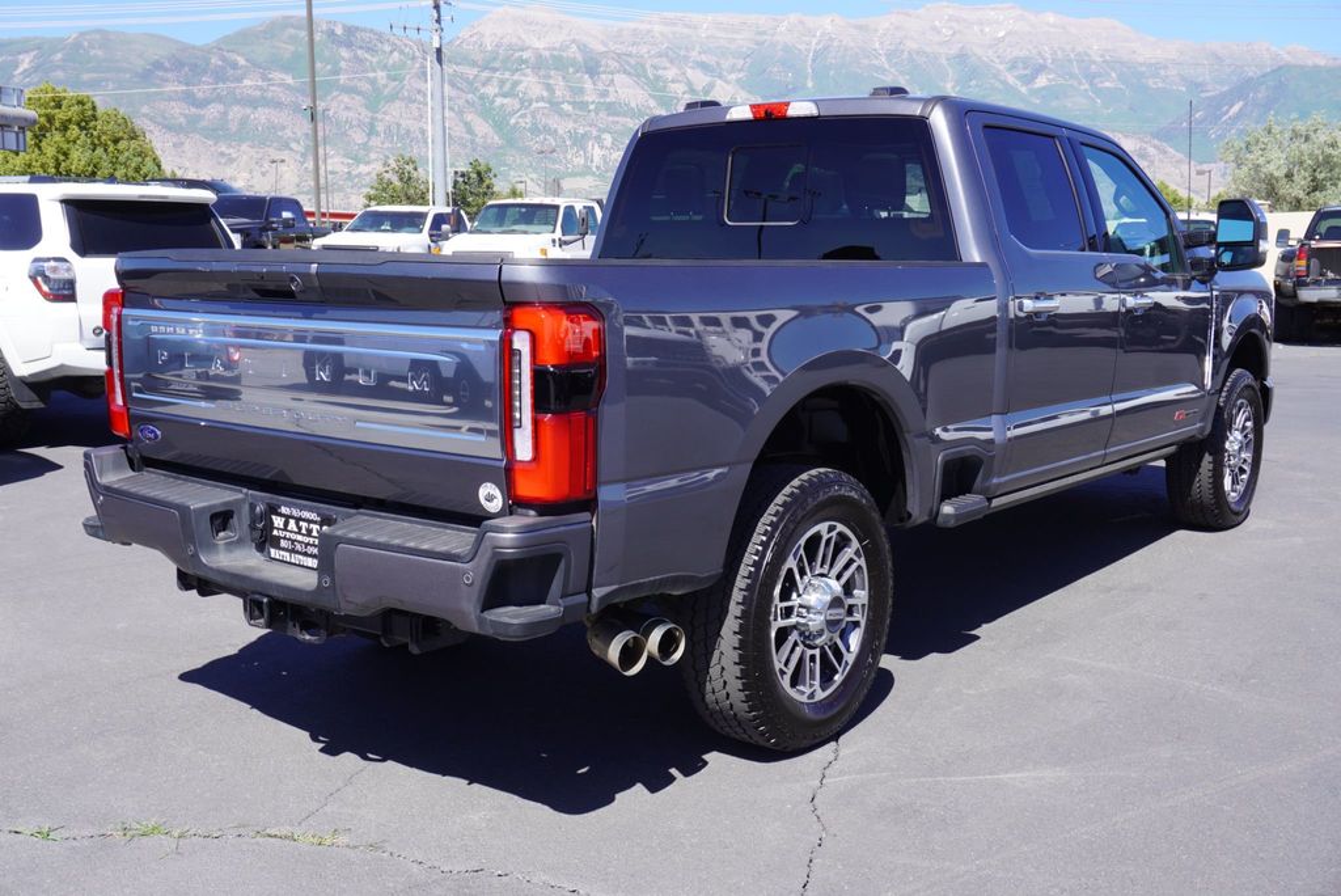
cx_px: 670
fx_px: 1342
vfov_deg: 36.9
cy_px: 448
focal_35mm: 36
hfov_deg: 53.1
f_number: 9
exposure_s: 1/125
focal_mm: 24
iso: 100
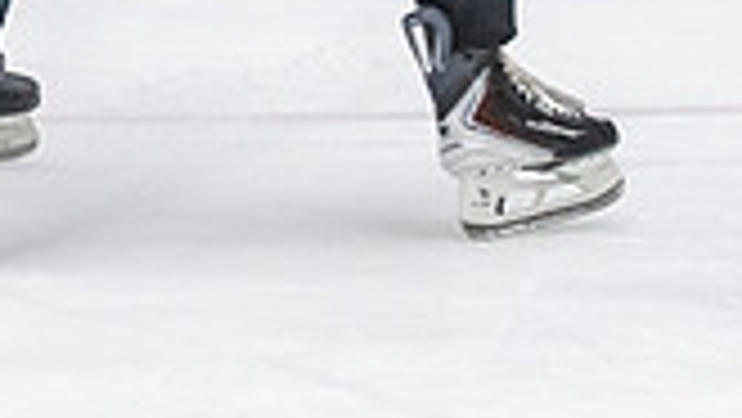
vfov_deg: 2.2
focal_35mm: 554
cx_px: 14
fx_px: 10905
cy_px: -451
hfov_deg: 3.9
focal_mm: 92
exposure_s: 1/640
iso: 3200
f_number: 3.2
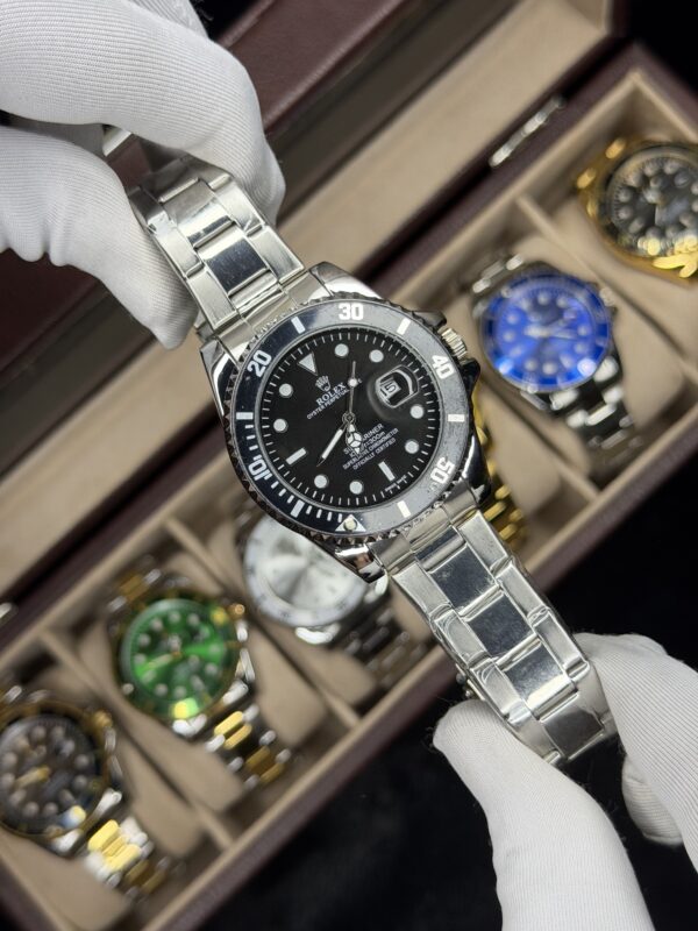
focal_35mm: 48
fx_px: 1291
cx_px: 349
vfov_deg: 39.7
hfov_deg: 30.3
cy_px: 466
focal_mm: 6.76
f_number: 1.78
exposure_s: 1/336
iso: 80
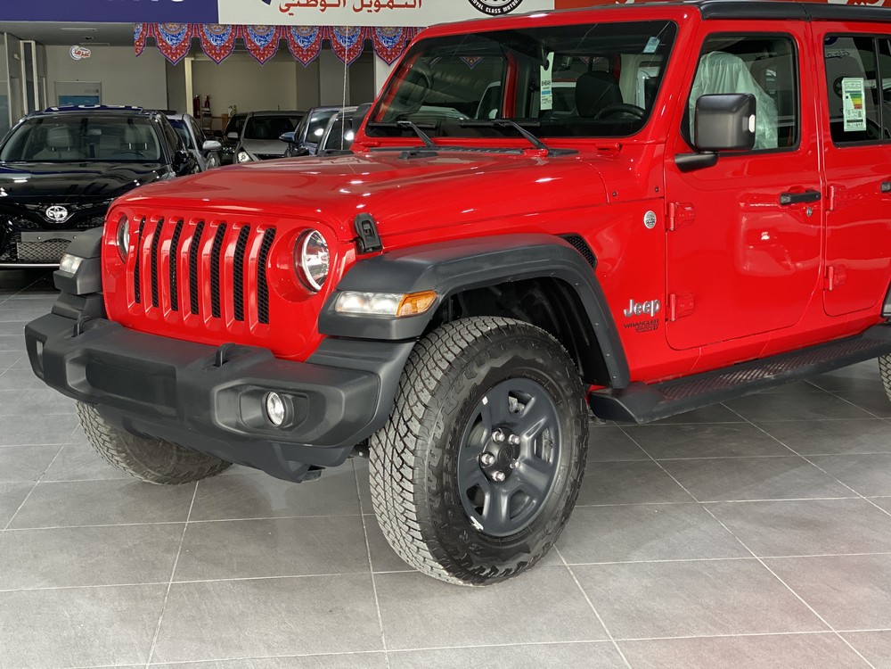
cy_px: 334
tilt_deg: -9.2
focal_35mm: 52
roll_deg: -0.1
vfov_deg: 28.0
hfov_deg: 36.8
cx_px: 446
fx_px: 1338
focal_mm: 6
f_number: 2
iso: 125
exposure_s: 1/122
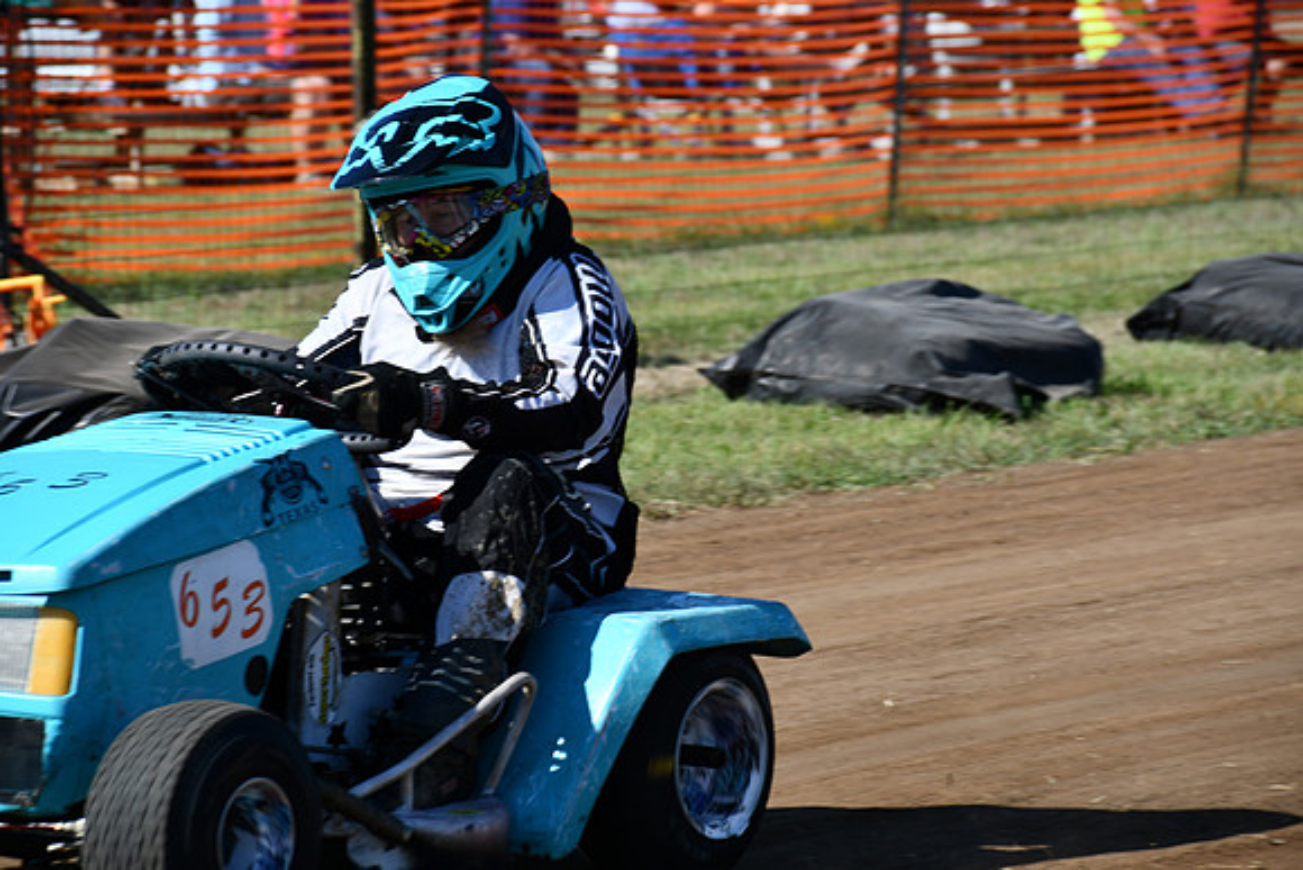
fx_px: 8399
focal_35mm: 232
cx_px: 652
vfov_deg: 5.9
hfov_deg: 8.9
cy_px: 435
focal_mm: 155
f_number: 8
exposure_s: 1/500
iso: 180
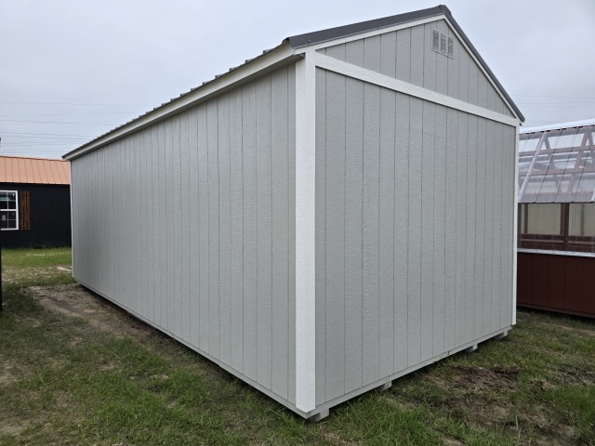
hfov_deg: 73.9
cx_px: 298
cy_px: 223
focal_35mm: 23
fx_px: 395
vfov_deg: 58.9
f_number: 1.7
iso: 80
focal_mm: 6.3
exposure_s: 1/3667
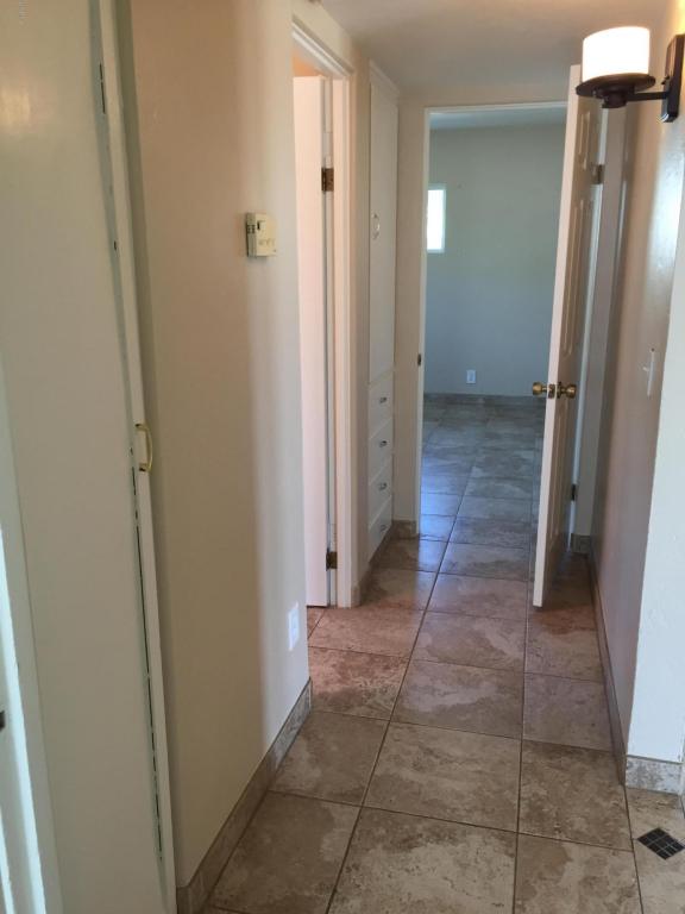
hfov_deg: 48.2
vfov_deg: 61.7
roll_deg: +1.2
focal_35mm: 29
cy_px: 457
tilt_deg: -15.2
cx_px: 342
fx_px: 765
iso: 64
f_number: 2.2
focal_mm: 4.15
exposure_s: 1/30
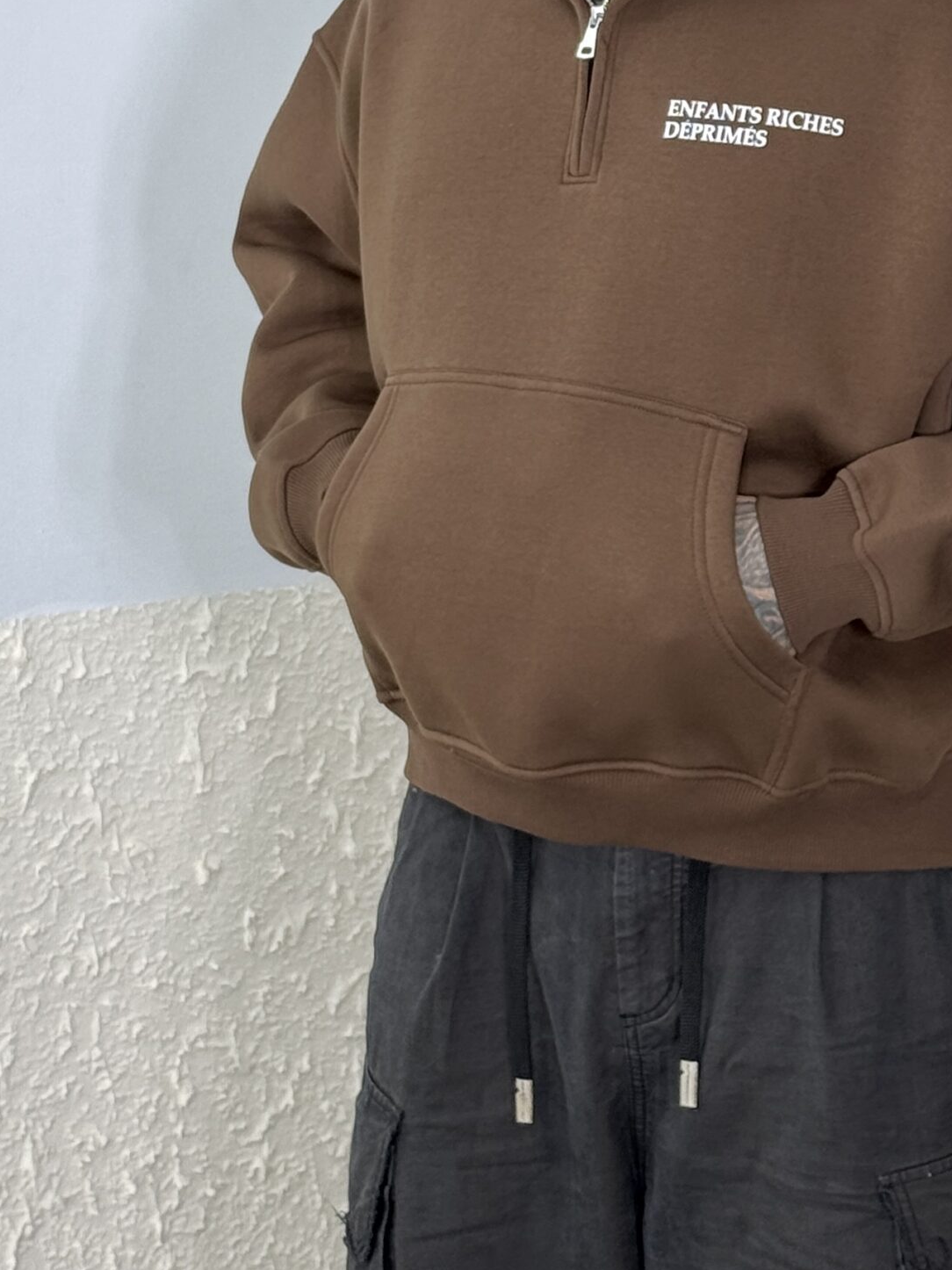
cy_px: 248
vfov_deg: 22.7
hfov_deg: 17.3
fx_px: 3118
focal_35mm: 85
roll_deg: +0.2
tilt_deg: -5.1
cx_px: 644
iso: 80
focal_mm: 6.76
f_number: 1.78
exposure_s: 1/254
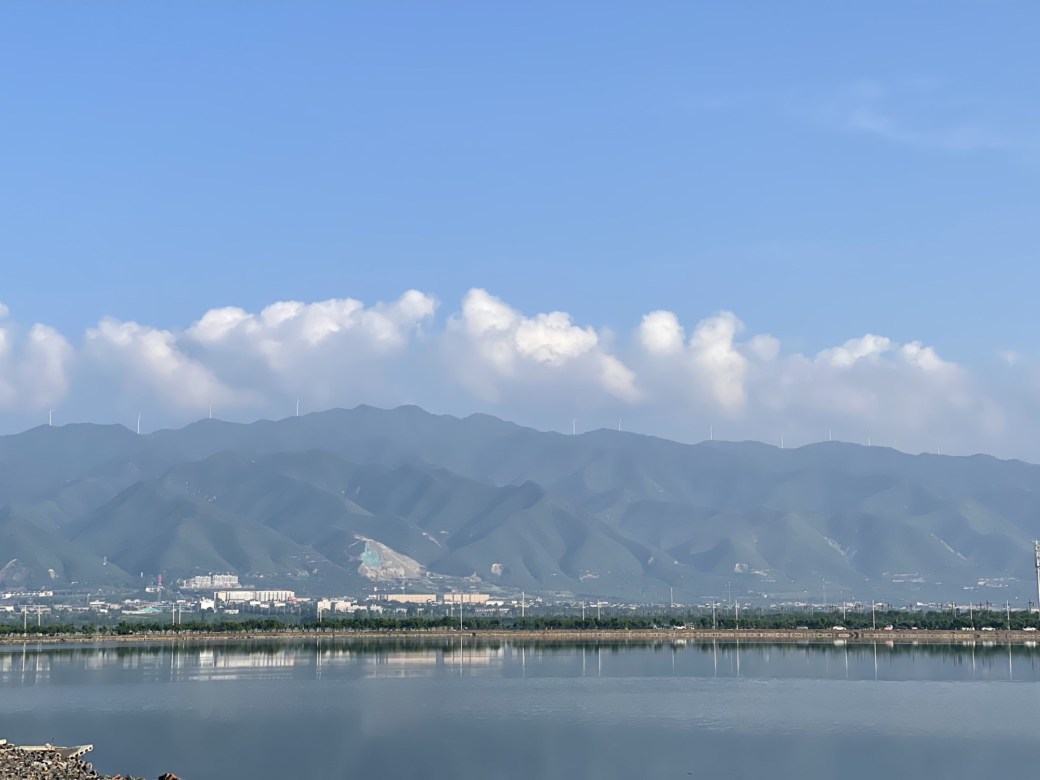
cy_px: 390
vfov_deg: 22.9
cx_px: 520
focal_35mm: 64
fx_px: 1923
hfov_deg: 30.3
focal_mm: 7.5
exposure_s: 1/1340
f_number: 2.2
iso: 20
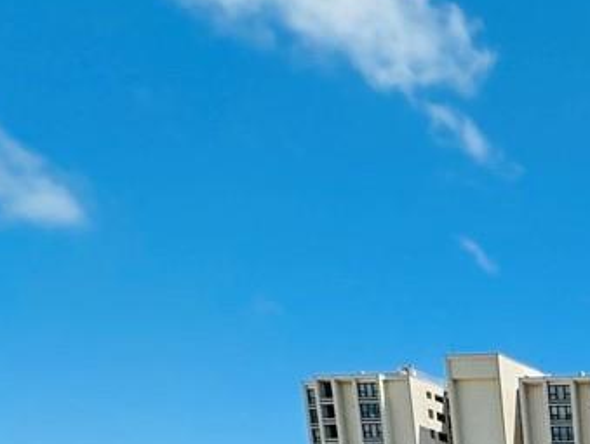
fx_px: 1126
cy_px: 970
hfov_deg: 20.9
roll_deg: -1.3
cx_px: 1044
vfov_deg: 15.7
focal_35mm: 66
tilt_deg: -15.3
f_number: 2.2
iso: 50
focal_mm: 2.22
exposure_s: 1/1147
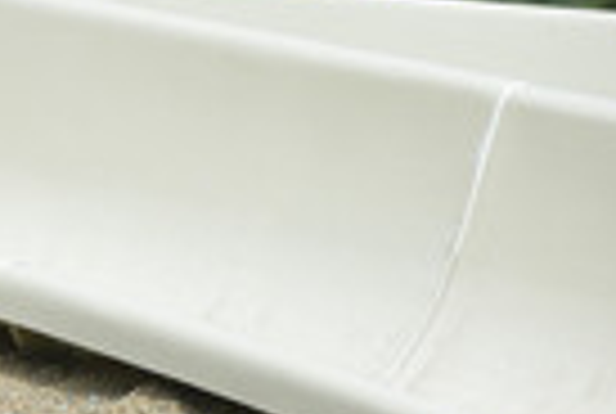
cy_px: 214
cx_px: -256
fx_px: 9757
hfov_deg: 3.6
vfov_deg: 2.4
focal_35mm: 569
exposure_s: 1/640
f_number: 6.3
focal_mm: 195
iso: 250
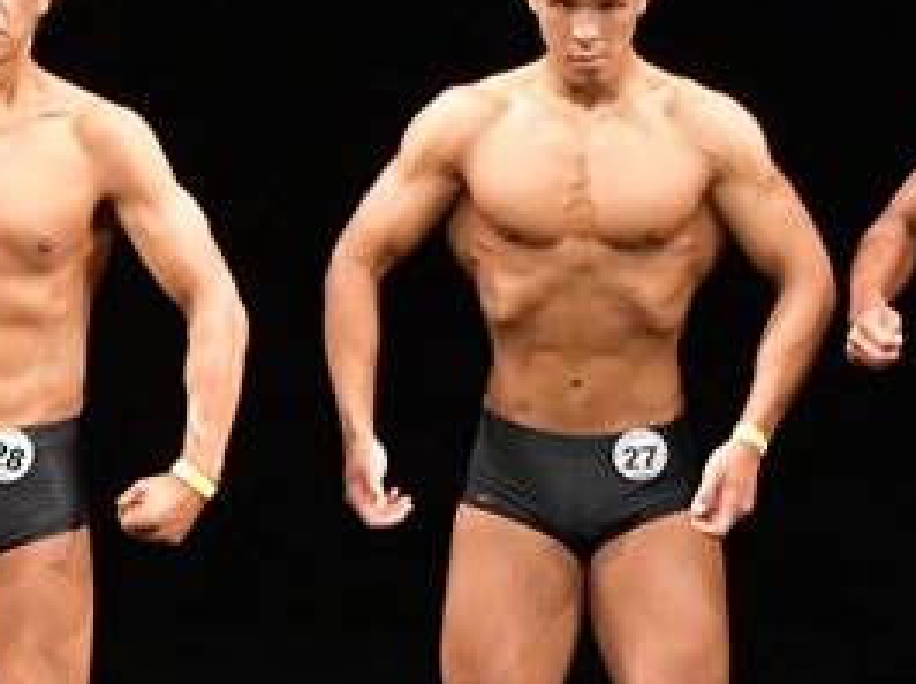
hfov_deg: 3.2
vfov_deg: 2.4
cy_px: 484
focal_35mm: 611
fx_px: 16146
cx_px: 354
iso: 4000
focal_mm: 145
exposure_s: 1/400
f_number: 5.6
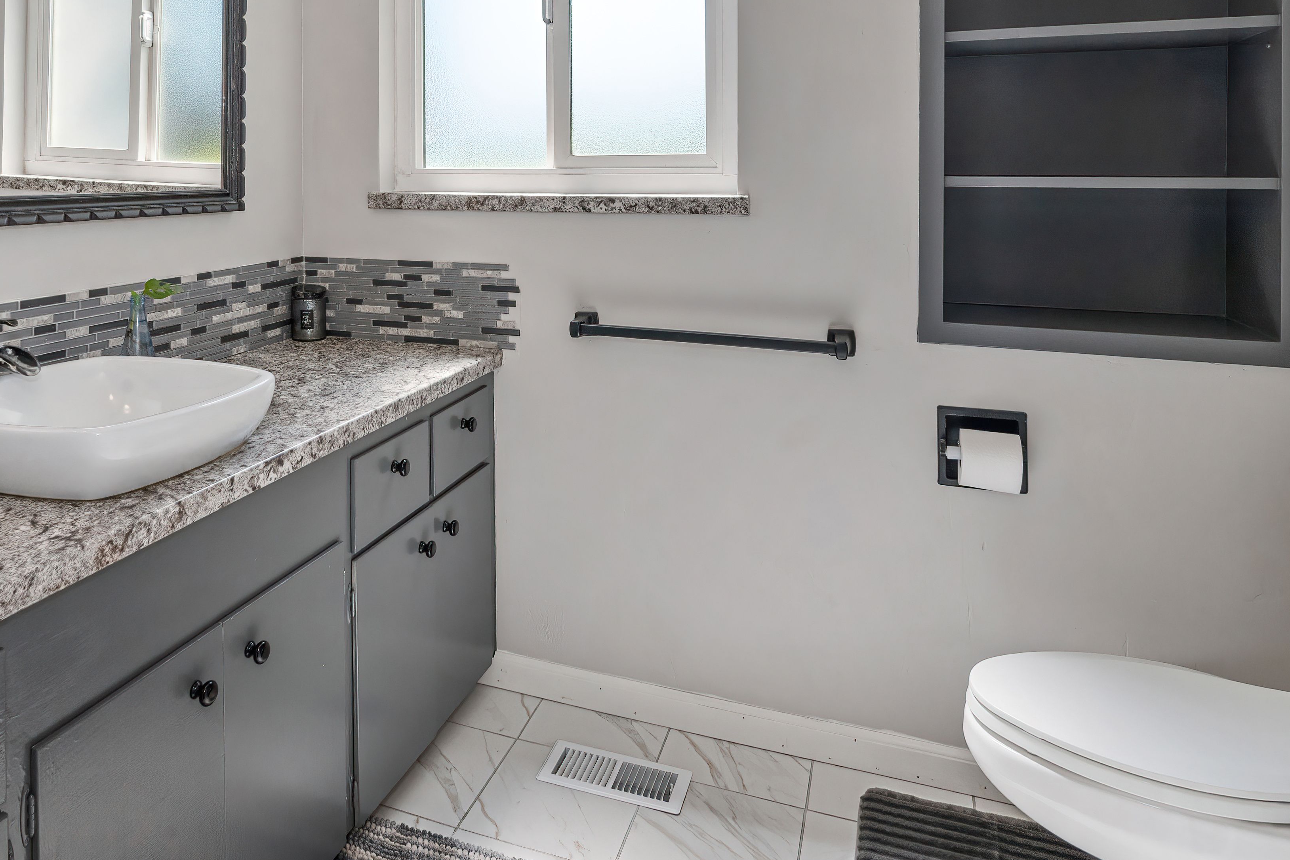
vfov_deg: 47.3
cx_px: 503
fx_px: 932
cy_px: 193
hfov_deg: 68.6
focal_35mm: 26
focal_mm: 14
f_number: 14
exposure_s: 1/200
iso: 640
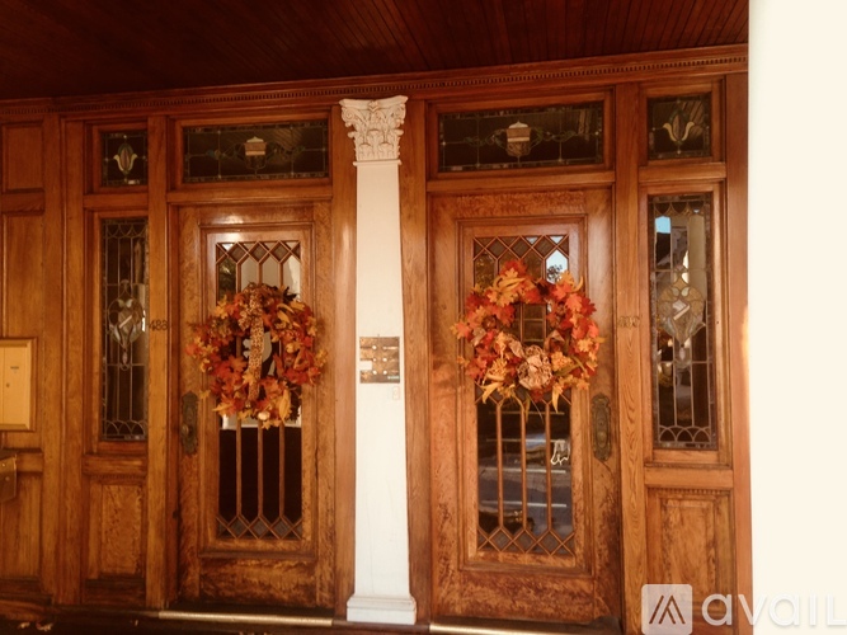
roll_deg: +0.1
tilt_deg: -1.0
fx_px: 807
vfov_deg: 42.9
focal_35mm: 33
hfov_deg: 55.4
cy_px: 318
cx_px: 424
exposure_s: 1/60
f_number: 2.4
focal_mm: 4.12
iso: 50
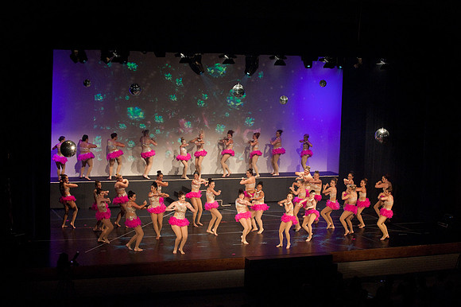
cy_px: 154
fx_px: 896
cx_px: 230
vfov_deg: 19.4
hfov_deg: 28.9
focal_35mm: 70
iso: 3200
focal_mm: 70
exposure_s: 1/200
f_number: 4
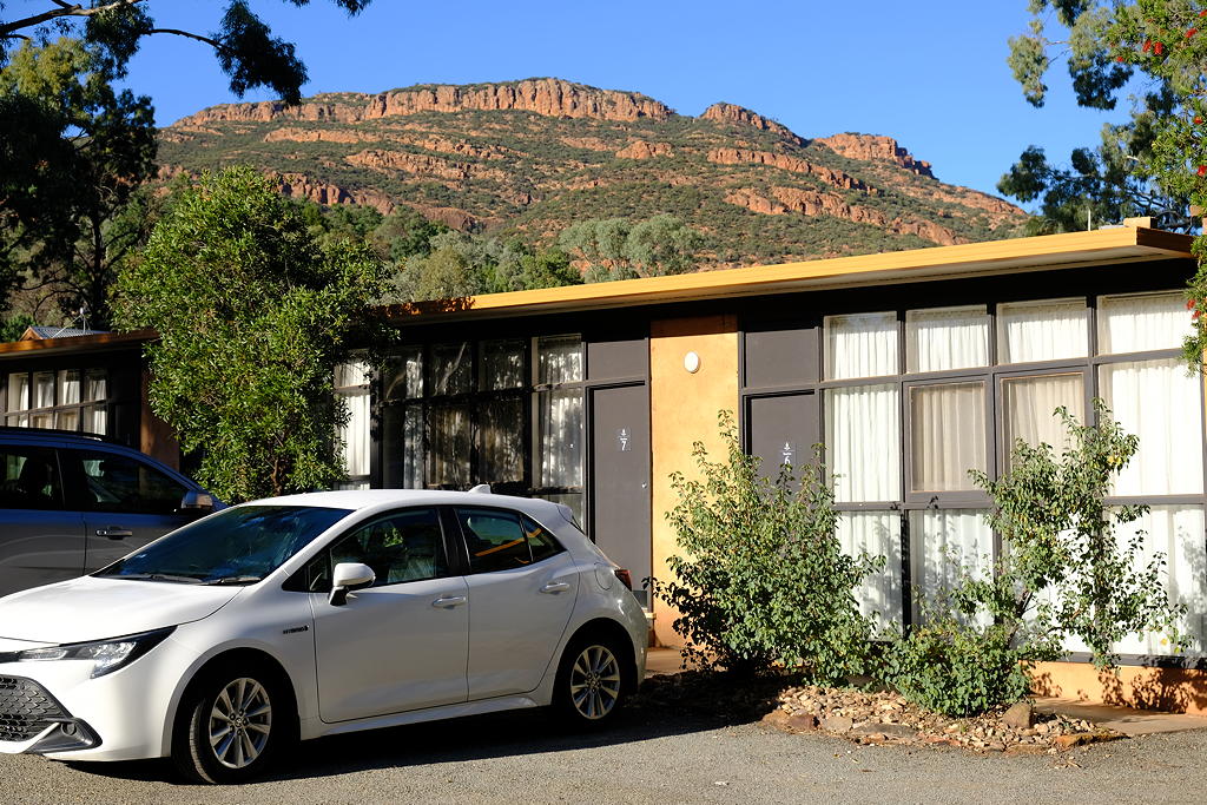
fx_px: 1710
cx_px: 604
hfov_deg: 38.9
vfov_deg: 26.5
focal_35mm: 51
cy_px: 402
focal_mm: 34.3
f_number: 5.6
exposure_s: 1/420
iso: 200
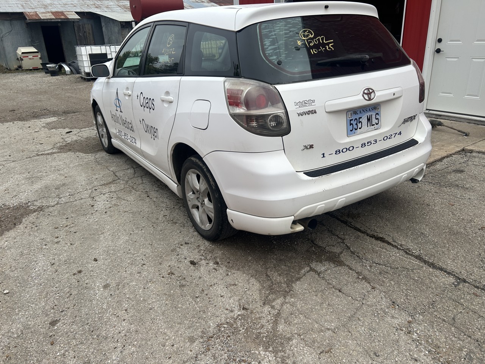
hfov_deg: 67.3
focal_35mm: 26
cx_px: 242
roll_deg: +1.3
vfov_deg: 53.1
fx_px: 364
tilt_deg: -22.4
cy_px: 182
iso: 50
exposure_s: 1/1079
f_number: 1.5
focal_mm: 5.7
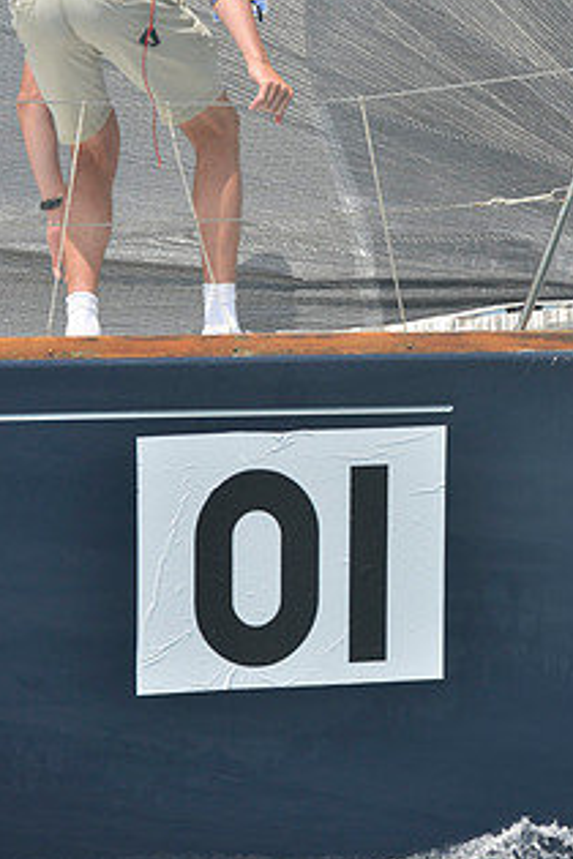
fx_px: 8785
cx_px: 413
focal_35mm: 368
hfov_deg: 3.7
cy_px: 224
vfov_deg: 5.6
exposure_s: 1/1000
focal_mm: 200
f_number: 6.3
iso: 280
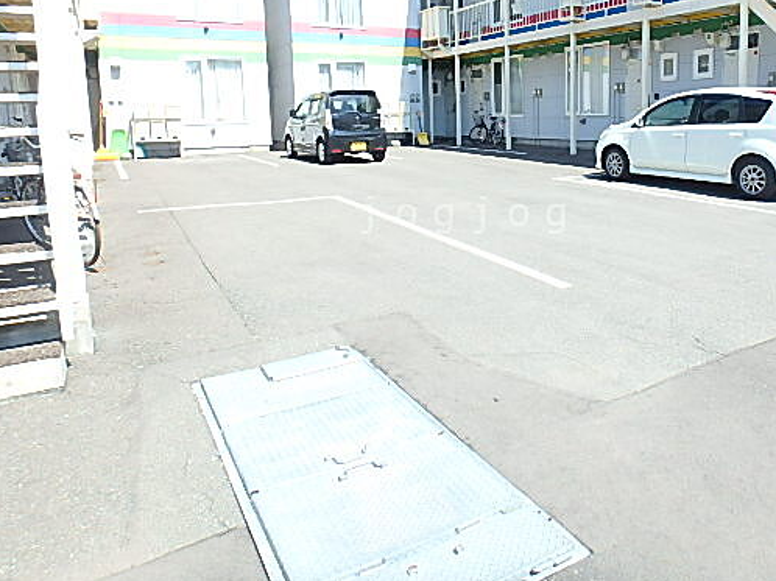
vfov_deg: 50.8
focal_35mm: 27
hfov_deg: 64.7
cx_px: 467
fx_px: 605
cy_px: 215
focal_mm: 3.7
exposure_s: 1/400
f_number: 3.5
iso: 125
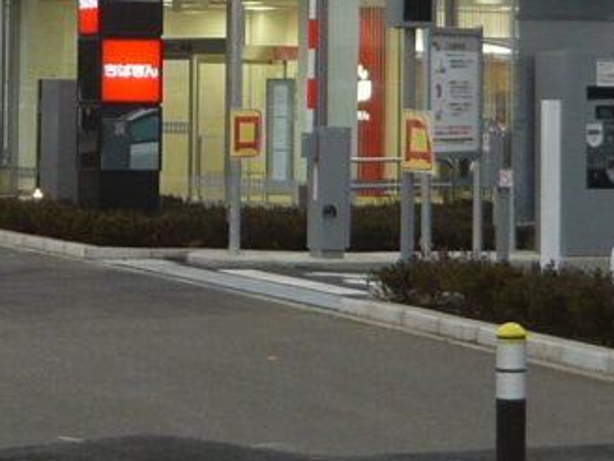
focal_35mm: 150
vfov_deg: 9.7
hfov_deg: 13.2
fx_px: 2661
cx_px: 238
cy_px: -99
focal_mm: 5.2
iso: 100
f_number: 3
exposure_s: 1/60
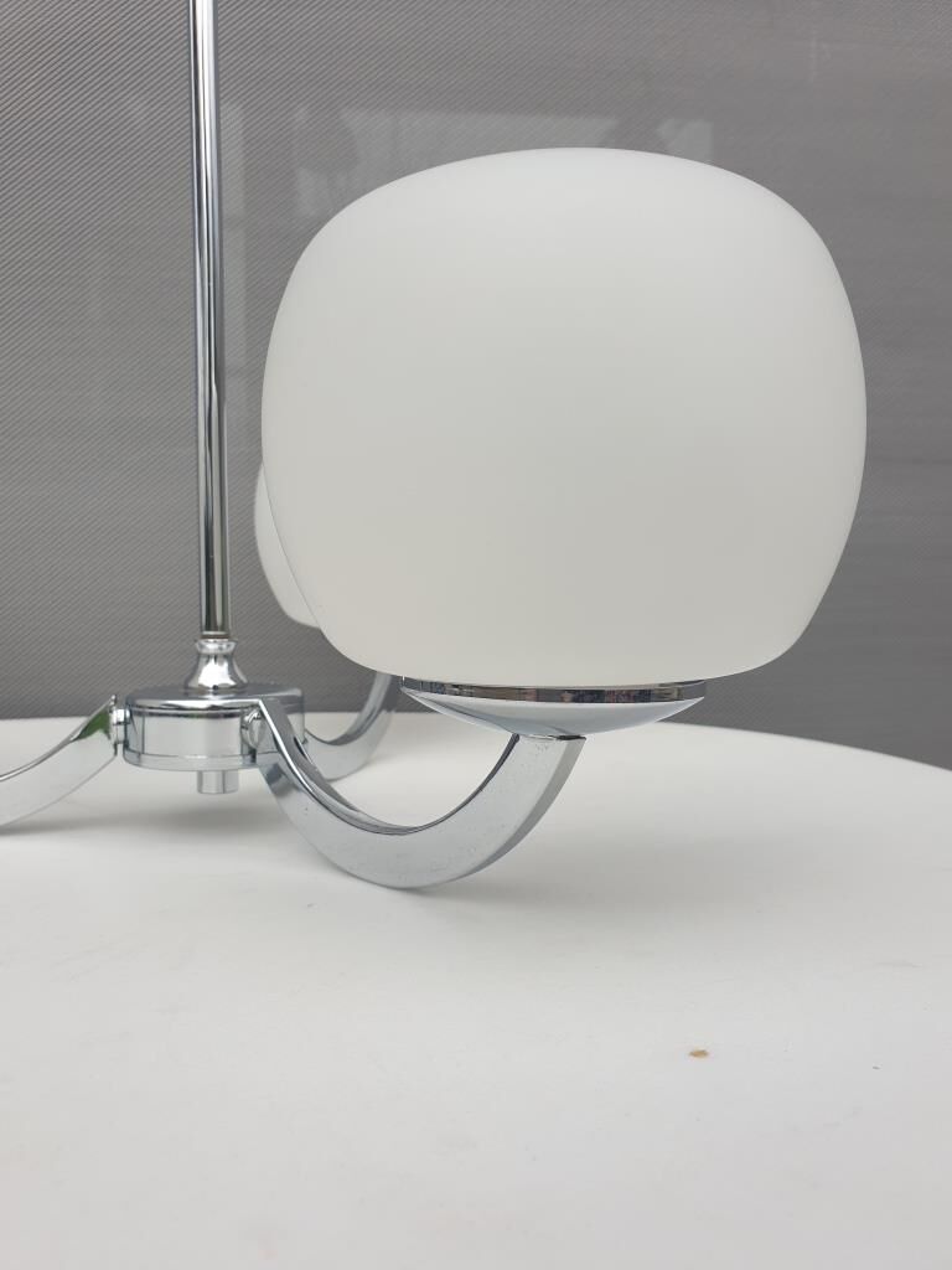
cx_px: 476
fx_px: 953
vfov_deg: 67.3
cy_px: 635
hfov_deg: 53.1
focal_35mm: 26
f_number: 2.4
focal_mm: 4.3
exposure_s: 1/306
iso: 50
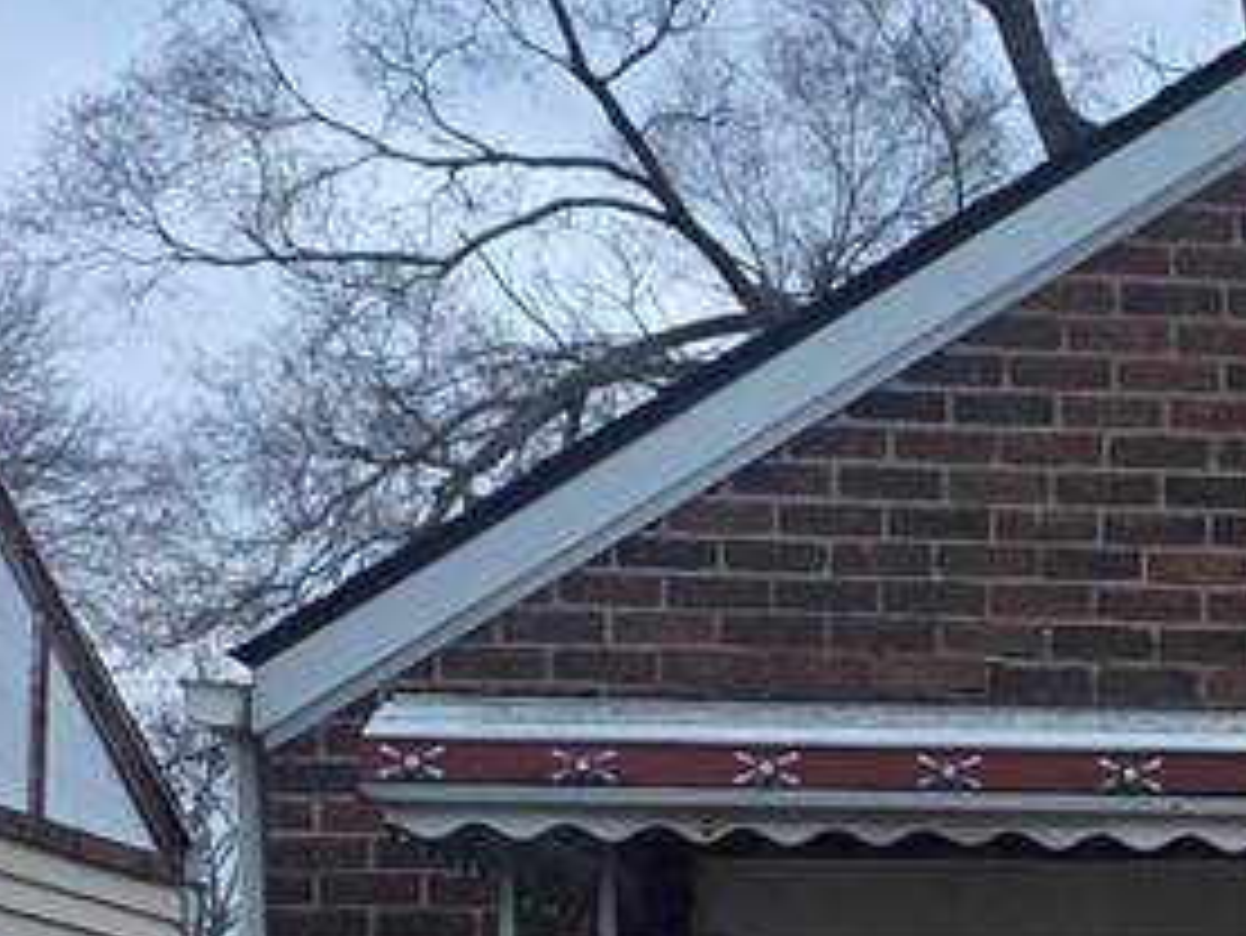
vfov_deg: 8.6
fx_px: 6122
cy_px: 1318
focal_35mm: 170
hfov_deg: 10.9
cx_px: 2245
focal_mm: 6.3
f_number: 1.7
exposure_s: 1/180
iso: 80
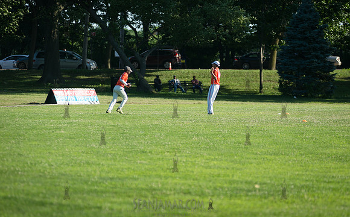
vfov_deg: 5.9
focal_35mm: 220
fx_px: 2090
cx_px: 203
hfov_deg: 9.6
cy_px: 135
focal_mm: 185
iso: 200
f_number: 2.8
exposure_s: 1/4000
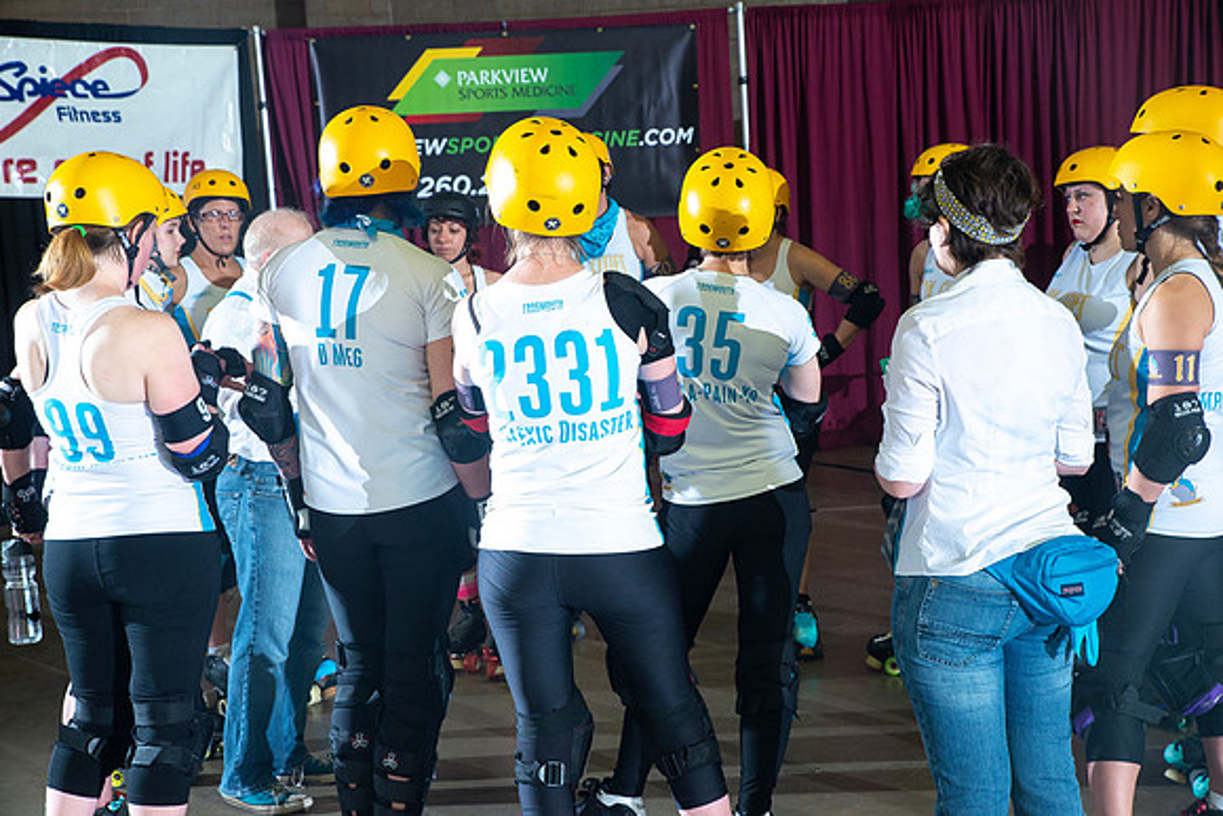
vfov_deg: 24.2
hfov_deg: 35.6
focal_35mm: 56
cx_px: 612
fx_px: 1903
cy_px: 408
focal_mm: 56
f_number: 9
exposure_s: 1/160
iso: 1600
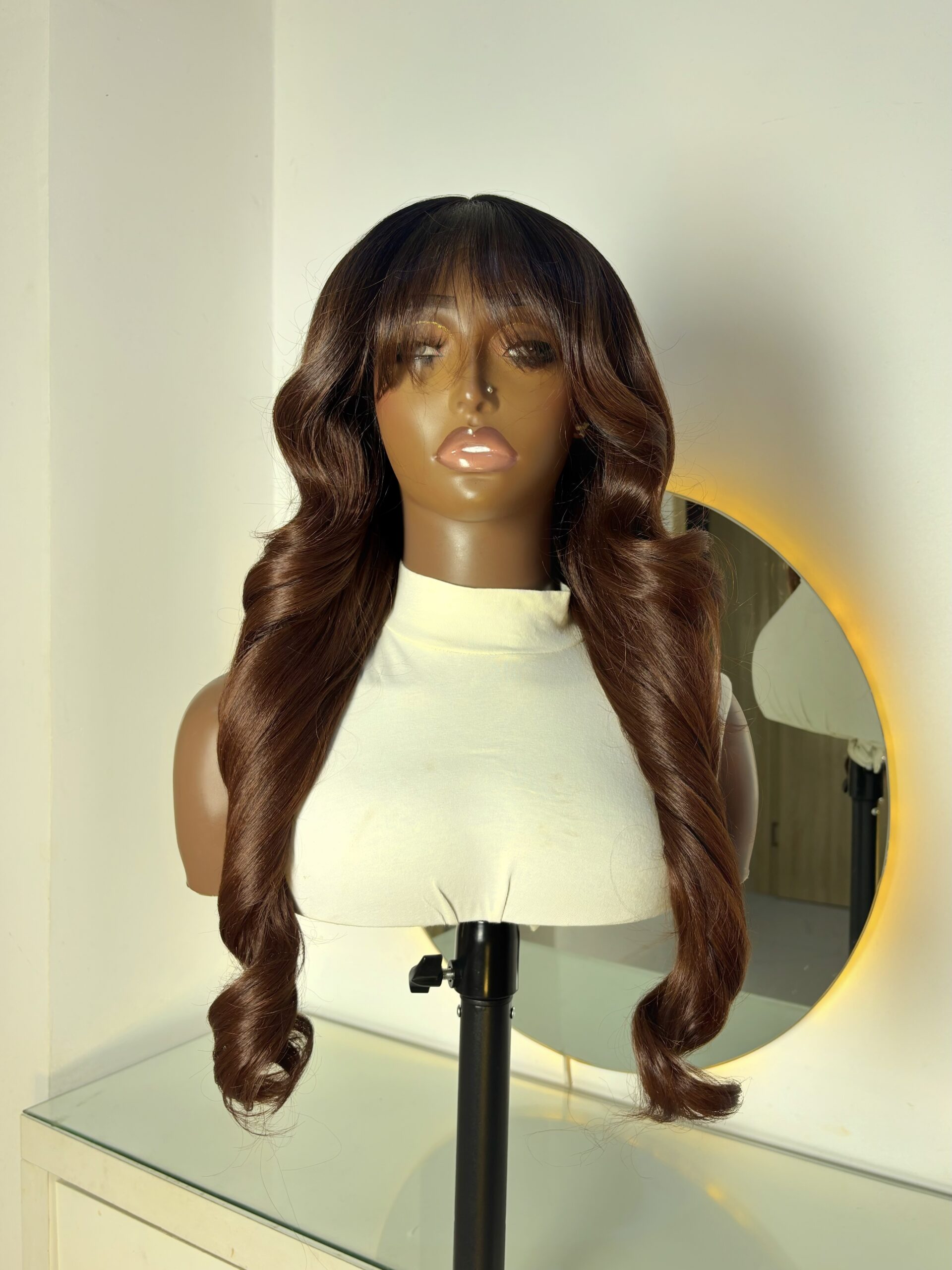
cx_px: 476
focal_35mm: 26
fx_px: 953
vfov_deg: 67.3
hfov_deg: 53.1
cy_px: 635
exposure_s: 1/100
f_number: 1.6
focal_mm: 5.96
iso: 80
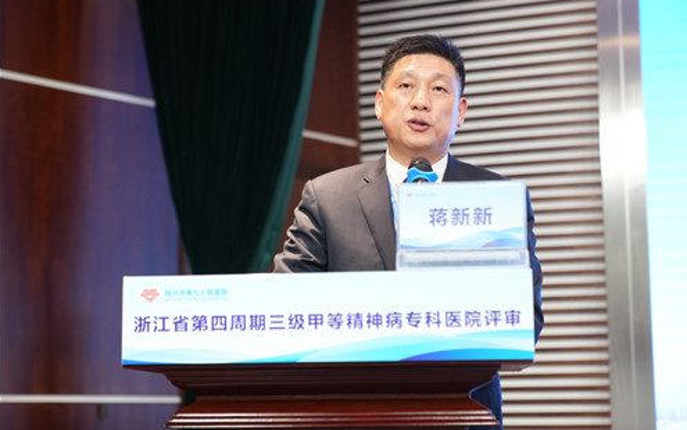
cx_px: 346
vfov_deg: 18.1
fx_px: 1349
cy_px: 213
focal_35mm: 72
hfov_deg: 28.6
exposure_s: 1/100
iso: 1250
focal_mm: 70
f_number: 2.8
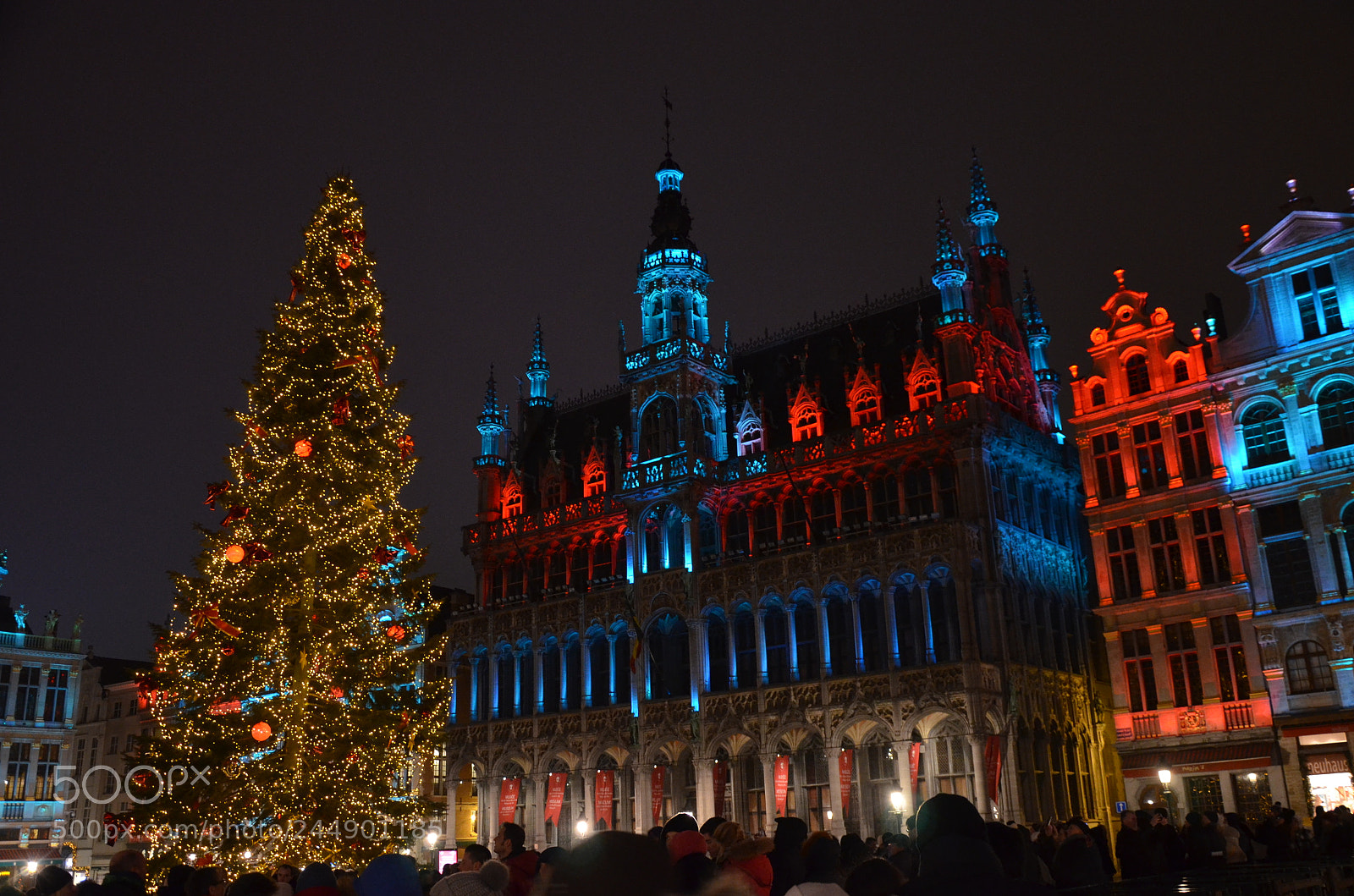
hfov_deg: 59.6
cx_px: 677
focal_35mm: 32
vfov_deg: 41.5
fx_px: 1182
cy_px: 448
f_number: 3.8
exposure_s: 1/30
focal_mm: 21
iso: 1600
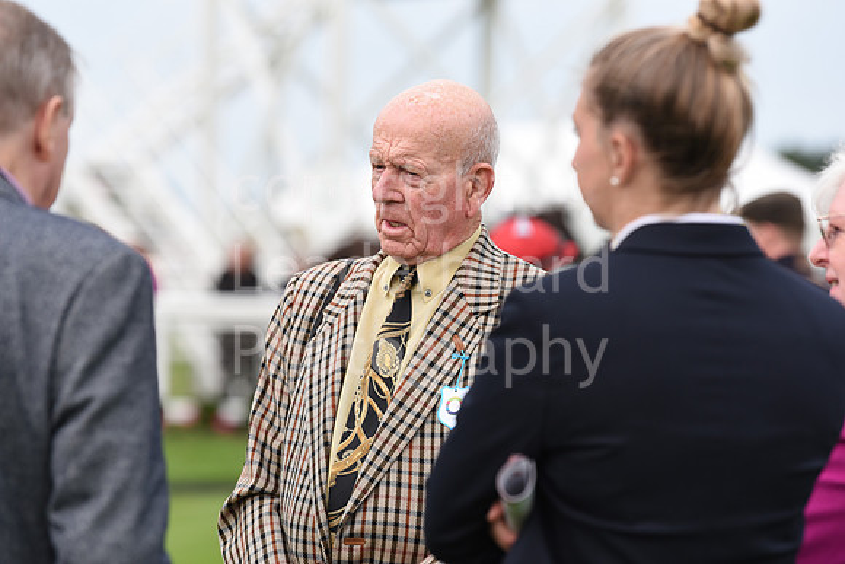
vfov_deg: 7.4
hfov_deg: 11.1
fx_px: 4343
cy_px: 282
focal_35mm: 185
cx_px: 422
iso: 640
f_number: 4.5
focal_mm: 185
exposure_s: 1/1000
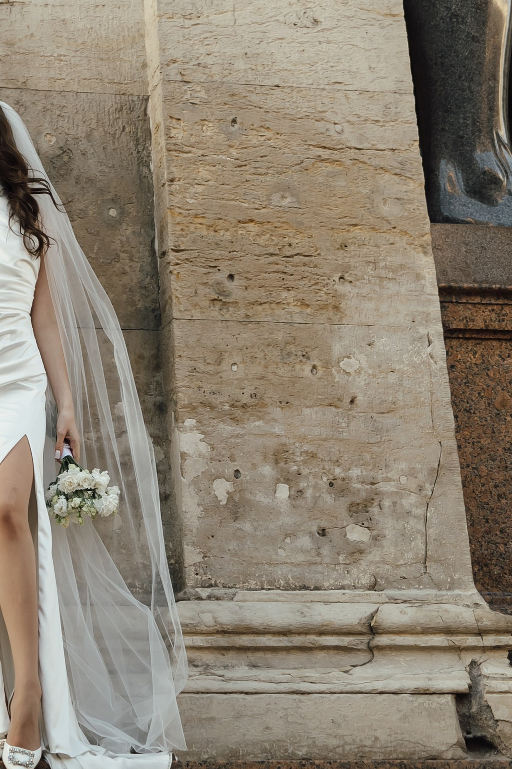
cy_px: -95
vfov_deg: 22.7
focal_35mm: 84
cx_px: -14
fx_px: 1794
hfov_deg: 15.9
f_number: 2
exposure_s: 1/1250
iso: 400
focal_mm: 35
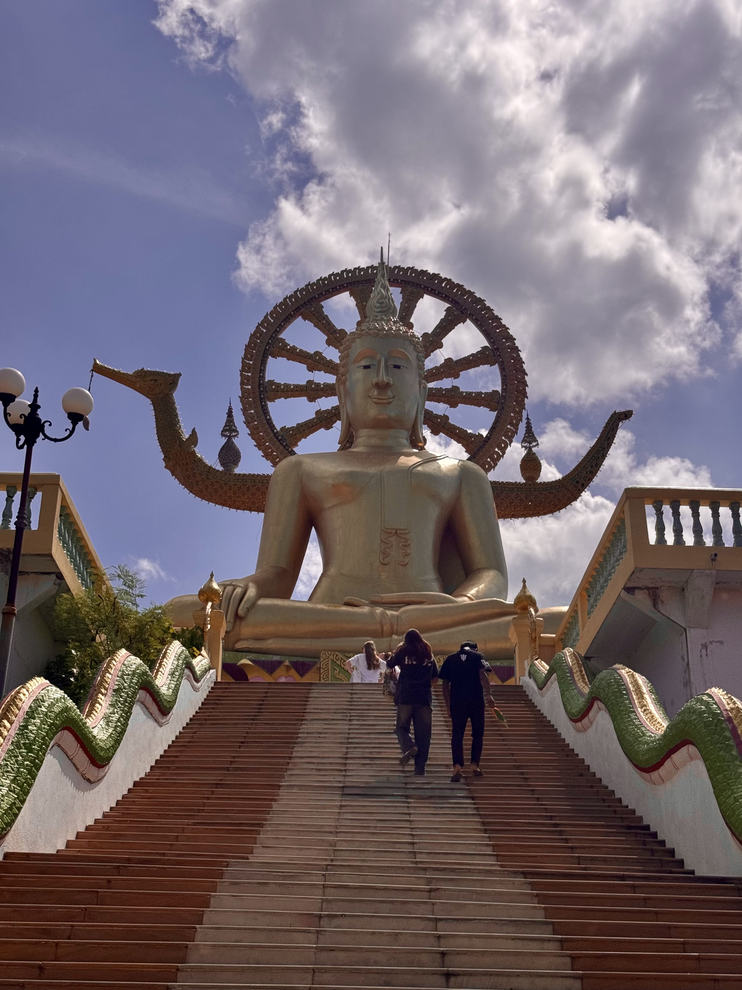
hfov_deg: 30.3
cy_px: 495
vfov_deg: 39.7
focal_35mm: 48
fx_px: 1372
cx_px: 371
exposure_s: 1/15385
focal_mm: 6.76
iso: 50
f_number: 1.78
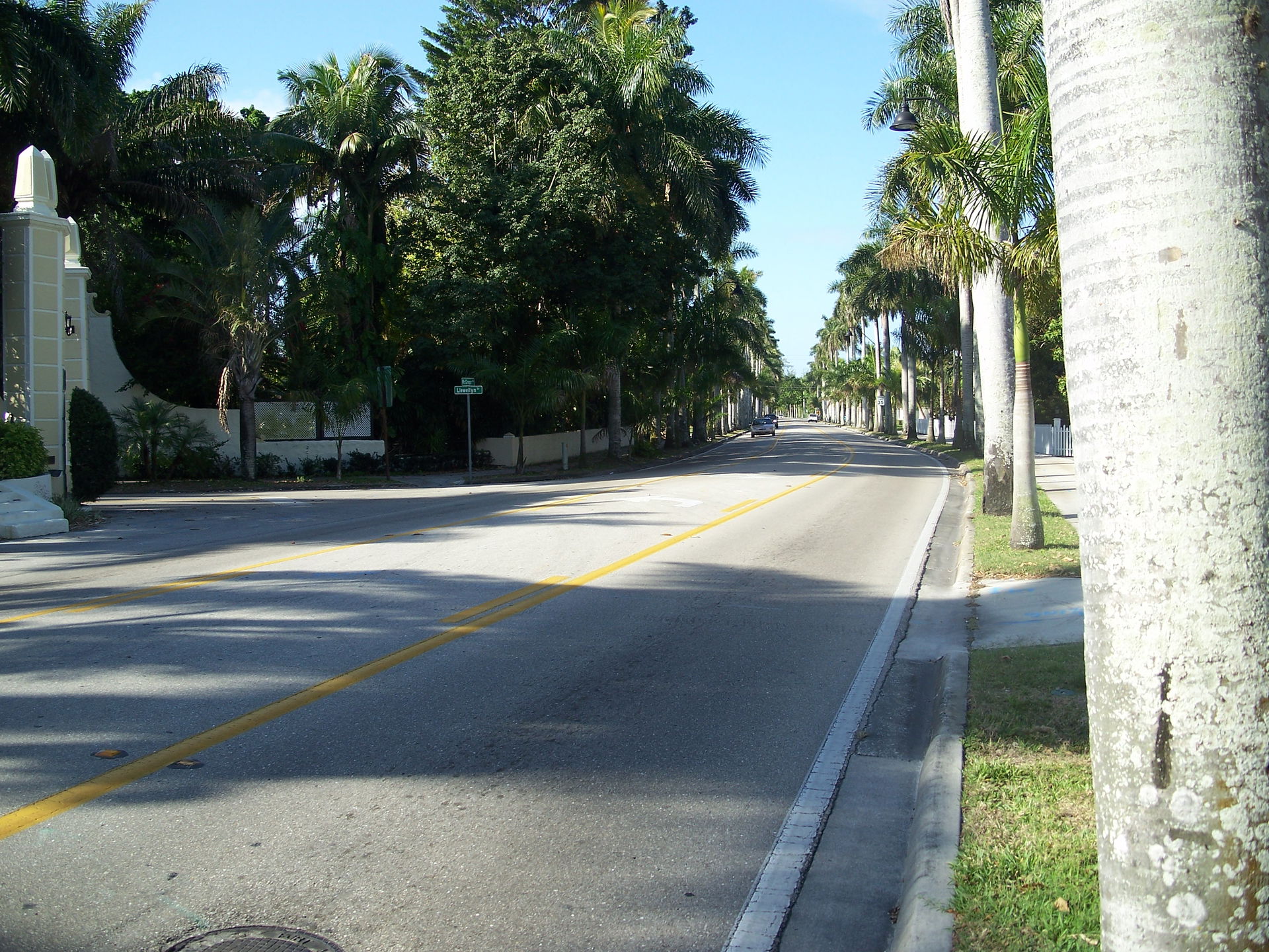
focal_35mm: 37
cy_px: 476
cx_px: 634
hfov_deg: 50.1
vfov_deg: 38.7
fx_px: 1356
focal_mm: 7.8
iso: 64
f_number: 2.8
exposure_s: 1/400
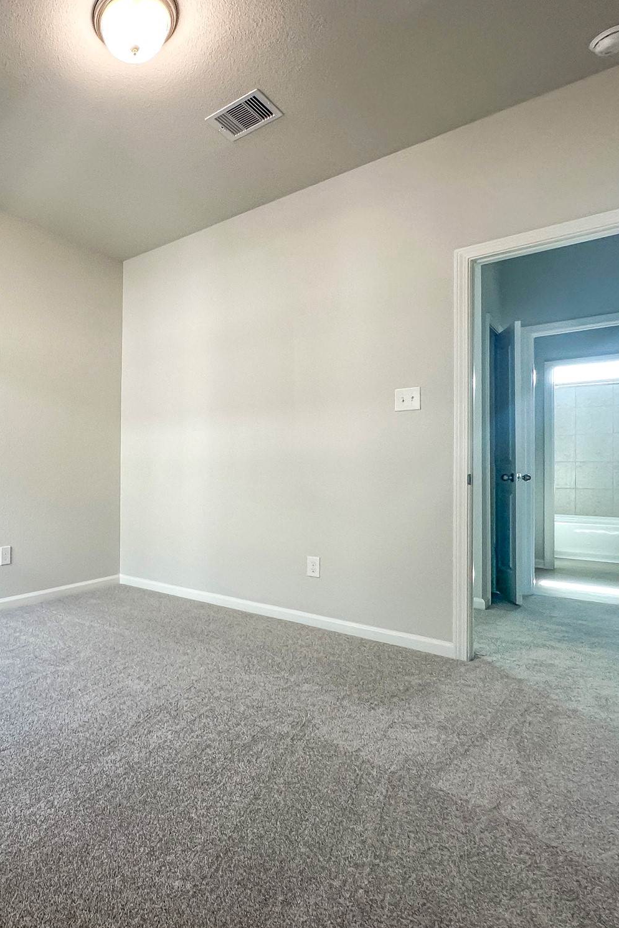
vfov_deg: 84.0
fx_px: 516
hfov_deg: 56.6
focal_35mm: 20
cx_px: 108
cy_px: 467
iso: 160
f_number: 2.2
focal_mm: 2.22
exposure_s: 1/120
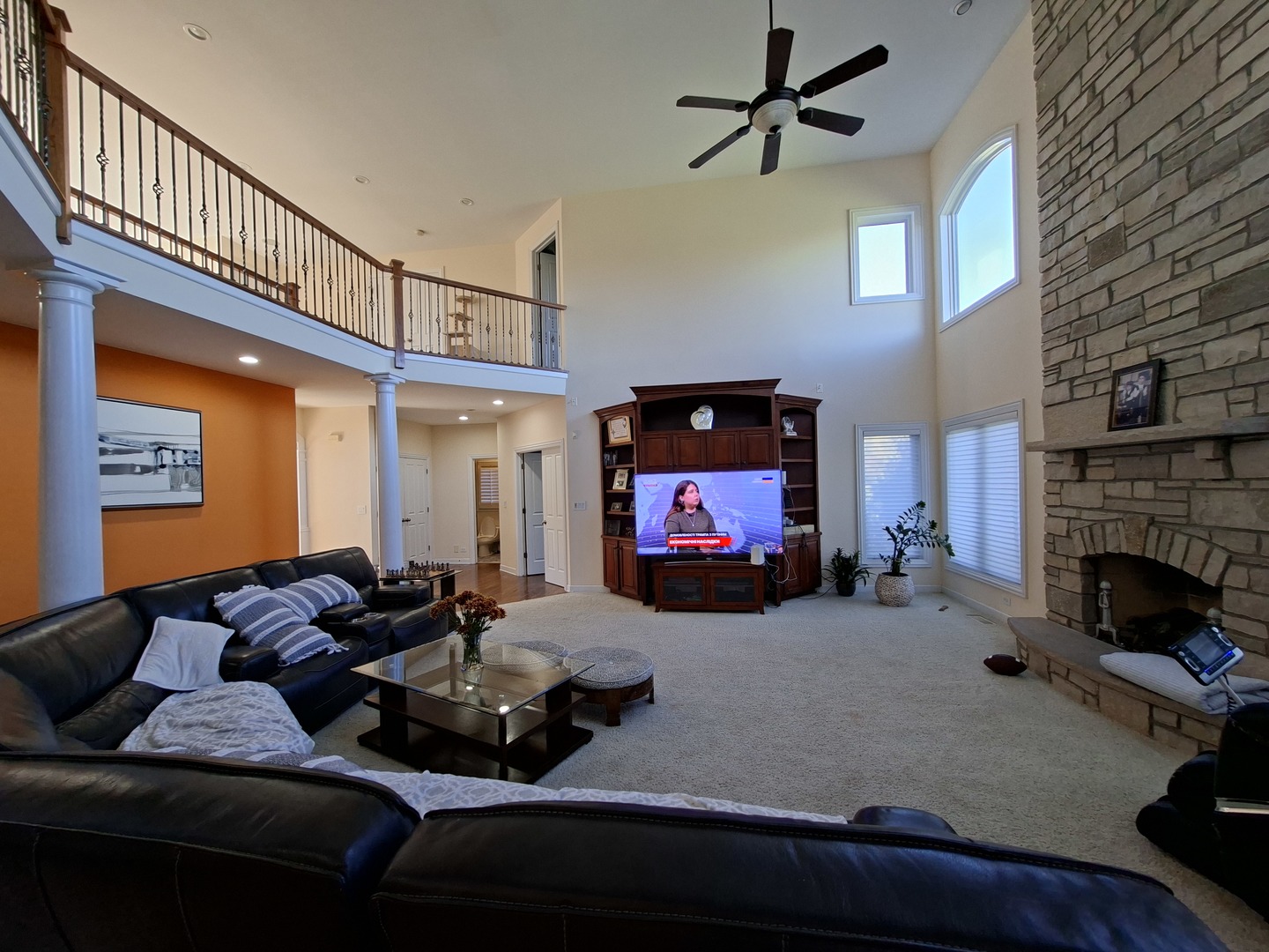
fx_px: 477
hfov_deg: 106.2
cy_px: 476
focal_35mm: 13
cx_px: 634
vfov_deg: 89.9
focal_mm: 1.74
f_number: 2.2
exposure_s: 1/40
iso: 40
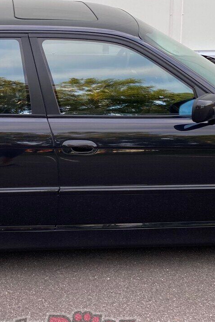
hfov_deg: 18.3
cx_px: 49
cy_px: 64
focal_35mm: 74
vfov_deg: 26.8
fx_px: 663
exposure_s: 1/121
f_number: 1.8
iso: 50
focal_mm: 4.25
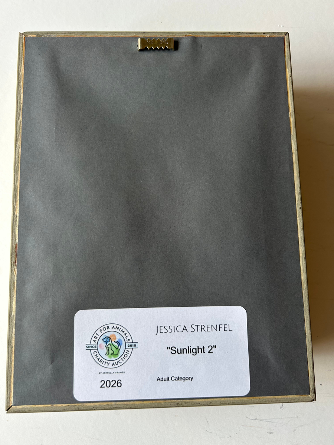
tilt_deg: -80.6
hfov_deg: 53.1
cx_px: 167
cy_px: 222
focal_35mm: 26
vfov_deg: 67.3
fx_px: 334
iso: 50
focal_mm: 5.7
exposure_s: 1/120
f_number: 1.5
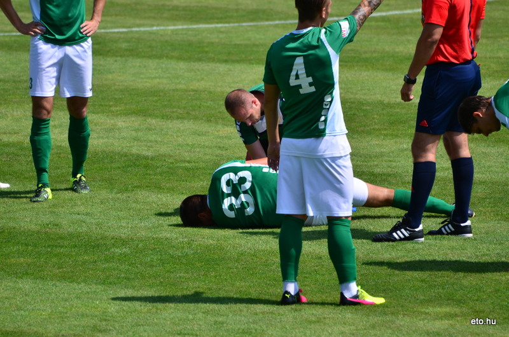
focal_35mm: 450
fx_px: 6350
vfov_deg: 3.0
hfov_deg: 4.6
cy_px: 168
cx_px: 254
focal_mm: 300
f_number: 5.6
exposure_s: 1/640
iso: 100
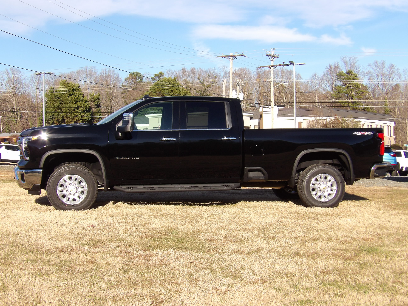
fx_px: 625
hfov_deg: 36.2
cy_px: 153
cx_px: 204
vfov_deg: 27.5
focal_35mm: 53
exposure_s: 1/570
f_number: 3.9
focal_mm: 9.5
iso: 100
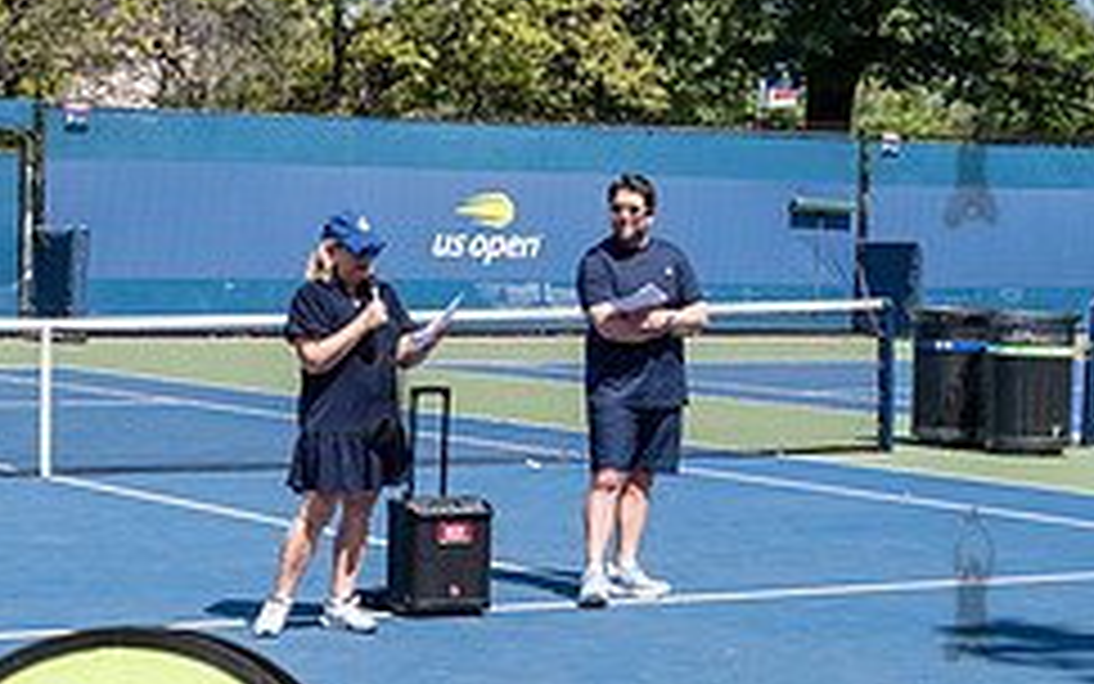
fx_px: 3042
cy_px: 364
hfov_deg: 20.3
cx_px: 387
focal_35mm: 102
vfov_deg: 12.8
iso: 100
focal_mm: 42
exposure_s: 1/1000
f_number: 4
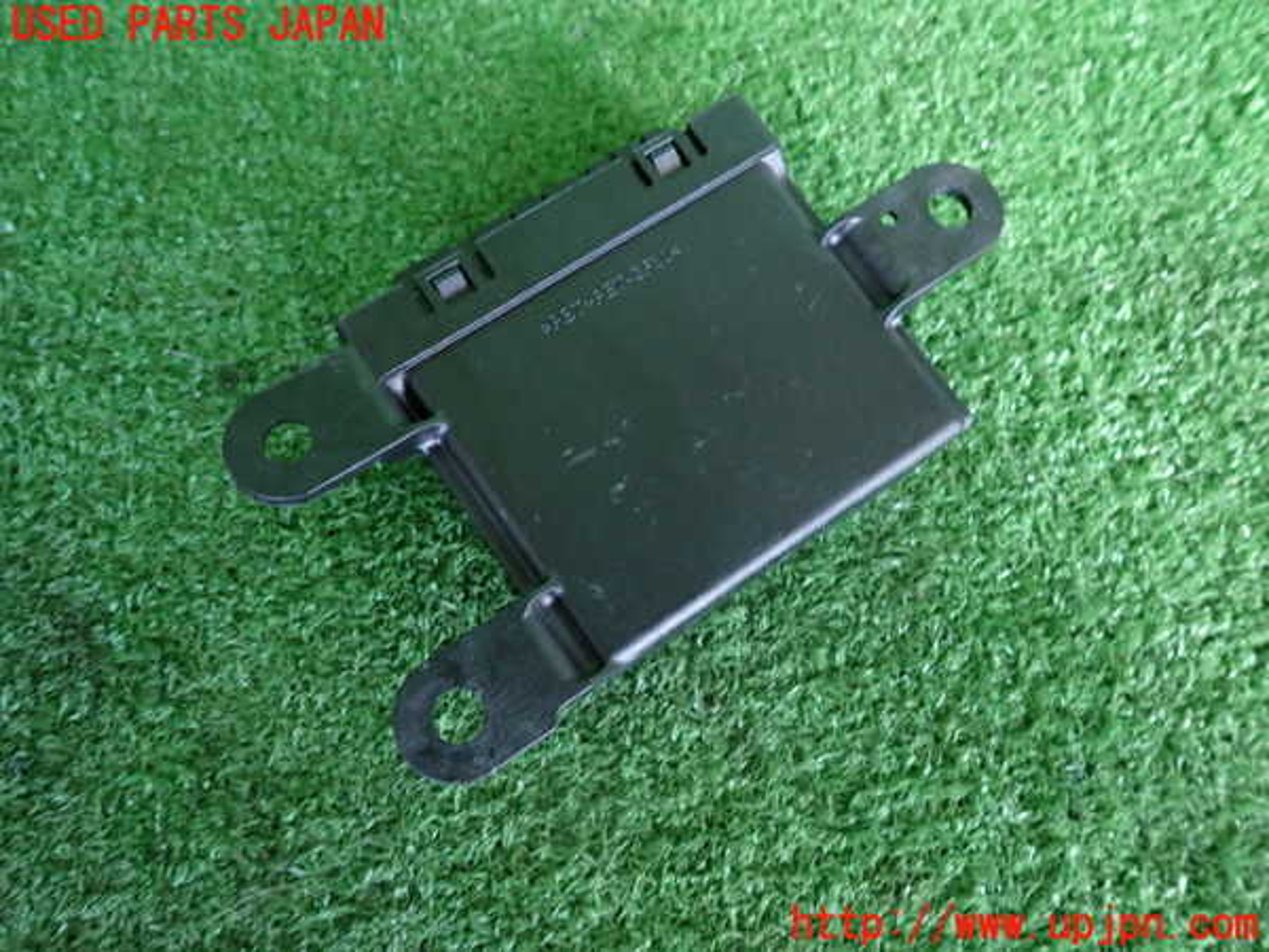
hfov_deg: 69.4
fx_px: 916
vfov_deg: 54.9
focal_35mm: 25
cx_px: 634
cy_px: 476
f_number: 2
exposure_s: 1/30
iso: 320
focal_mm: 4.5
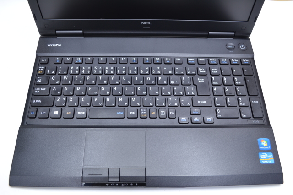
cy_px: 98
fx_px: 244
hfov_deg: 62.0
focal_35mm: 30
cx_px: 146
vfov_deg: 43.6
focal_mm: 20
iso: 100
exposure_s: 1/4
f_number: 5.6
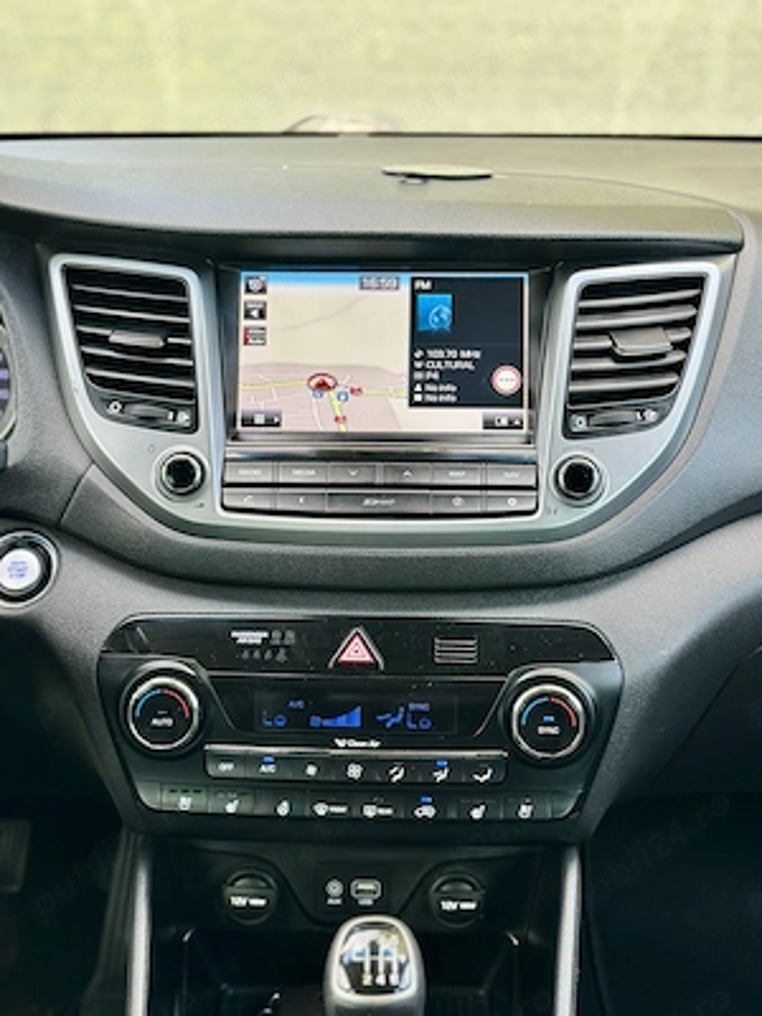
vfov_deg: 39.7
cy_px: 508
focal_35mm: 48
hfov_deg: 30.3
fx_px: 1409
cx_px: 381
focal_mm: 6.86
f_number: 1.78
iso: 80
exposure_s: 1/193
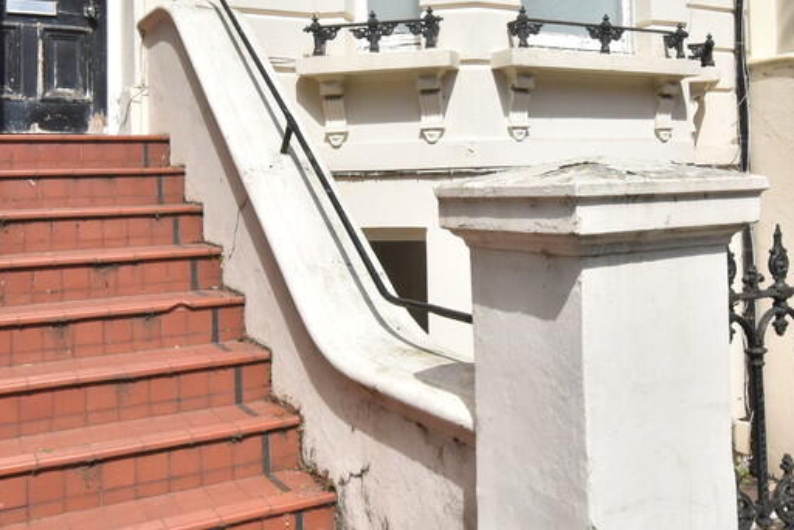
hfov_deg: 49.4
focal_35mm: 39
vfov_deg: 33.4
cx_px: 456
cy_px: 117
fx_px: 861
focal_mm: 13
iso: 500
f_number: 13
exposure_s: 1/640
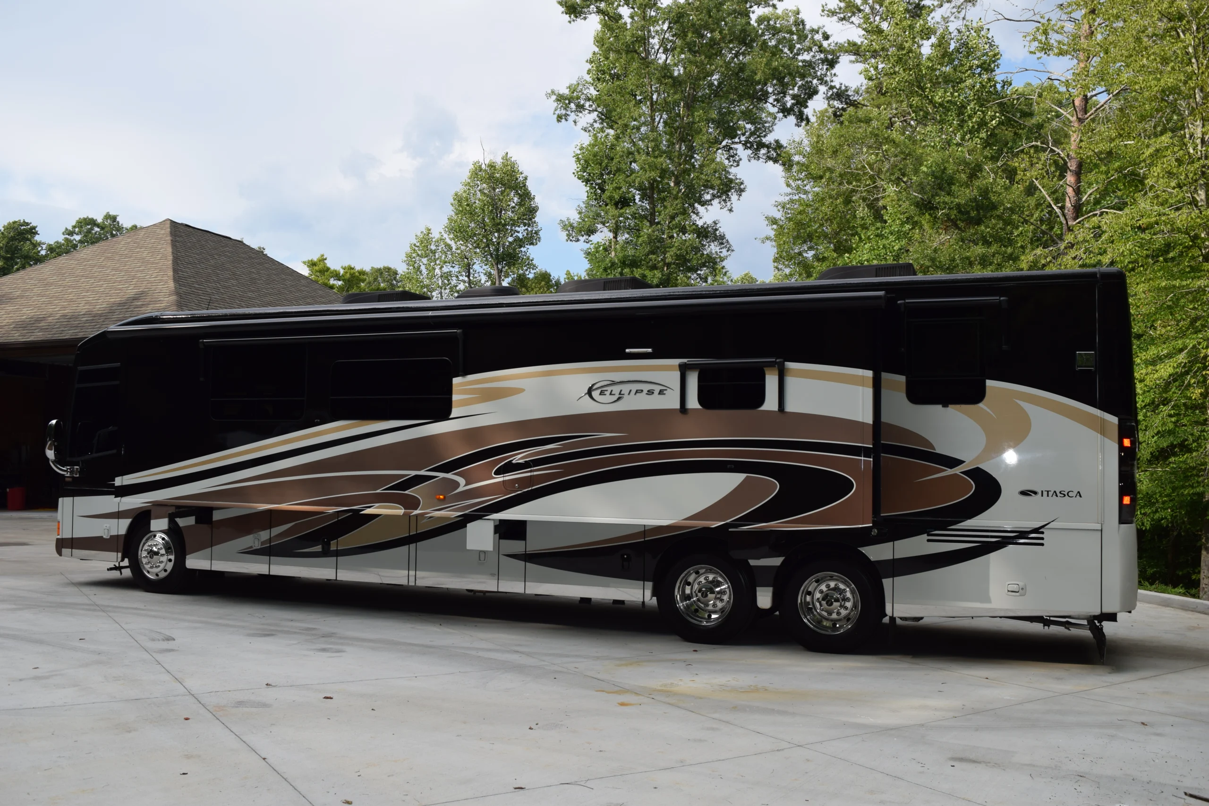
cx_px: 604
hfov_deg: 59.5
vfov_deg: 41.7
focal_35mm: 32
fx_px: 1058
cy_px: 403
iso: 100
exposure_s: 1/200
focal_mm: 21
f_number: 7.1
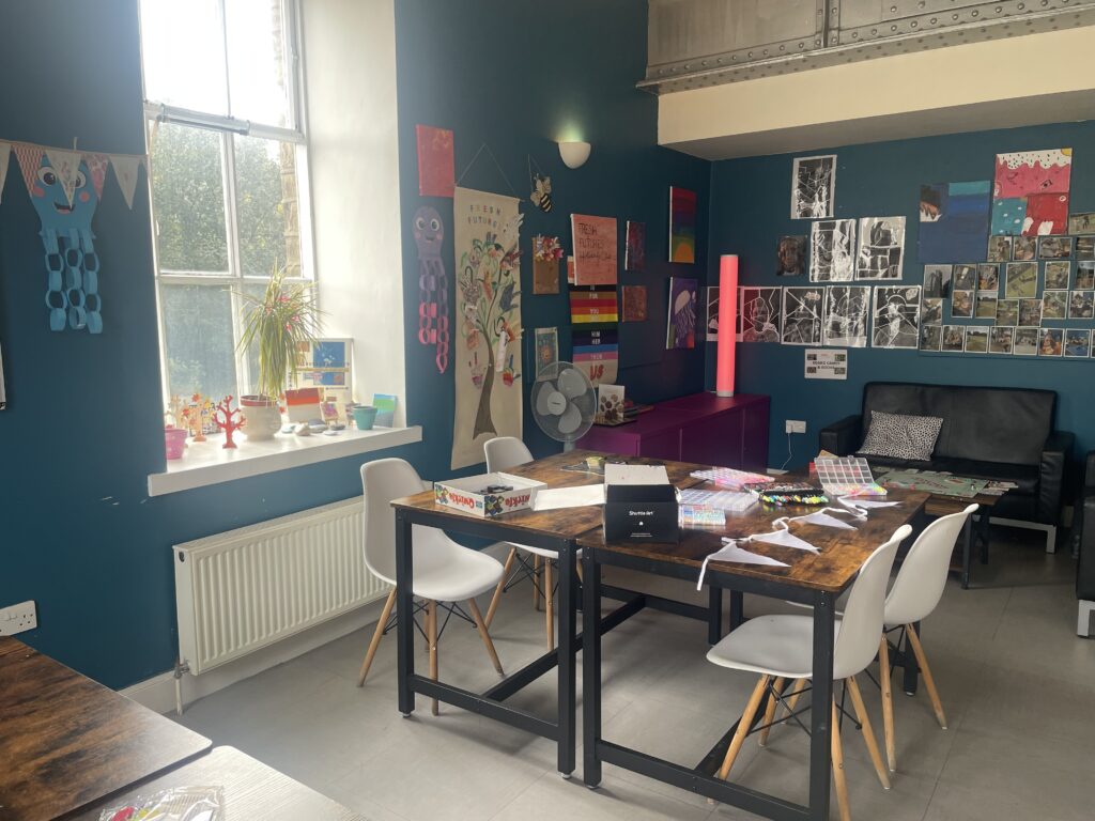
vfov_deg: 53.1
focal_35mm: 26
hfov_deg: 67.3
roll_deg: +0.4
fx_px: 822
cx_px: 548
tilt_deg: -6.7
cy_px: 410
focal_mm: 4.2
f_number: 1.6
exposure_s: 1/100
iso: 50
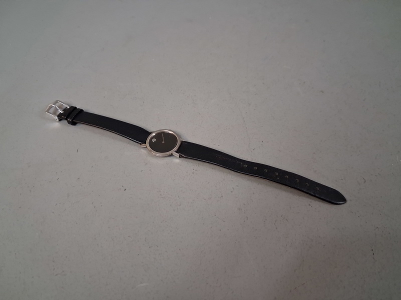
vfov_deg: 51.4
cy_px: 150
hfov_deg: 65.3
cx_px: 200
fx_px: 313
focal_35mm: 27
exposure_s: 1/100
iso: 500
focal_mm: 4
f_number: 1.8
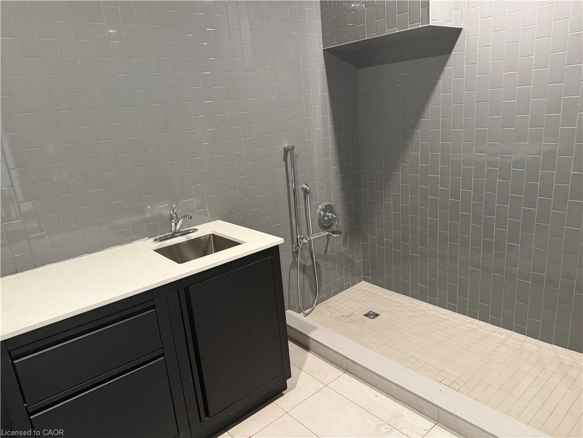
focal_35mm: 24
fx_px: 404
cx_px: 292
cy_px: 219
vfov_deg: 56.8
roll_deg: +5.3
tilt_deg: -17.4
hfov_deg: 71.6
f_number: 1.78
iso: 640
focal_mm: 6.76
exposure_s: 1/60
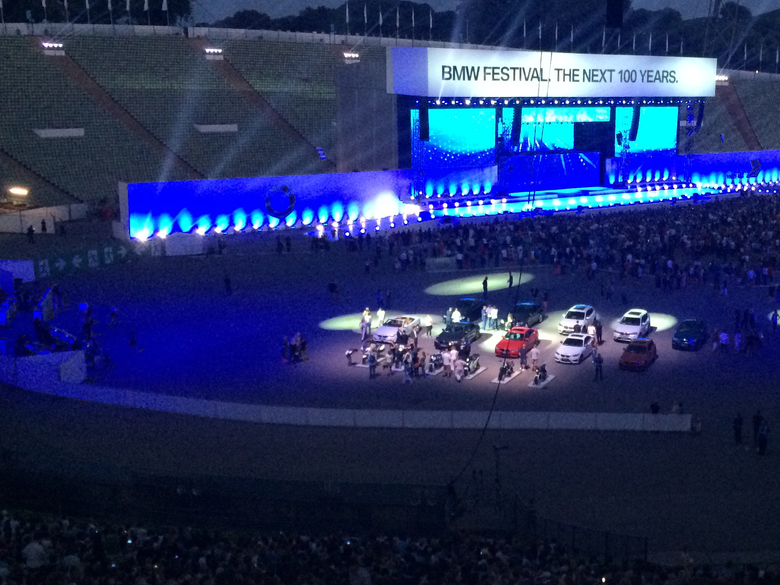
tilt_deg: -12.3
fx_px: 1082
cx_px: 591
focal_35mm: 48
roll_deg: -1.0
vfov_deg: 30.3
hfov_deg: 38.6
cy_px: 307
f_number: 2.2
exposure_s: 1/25
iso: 250
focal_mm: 4.15
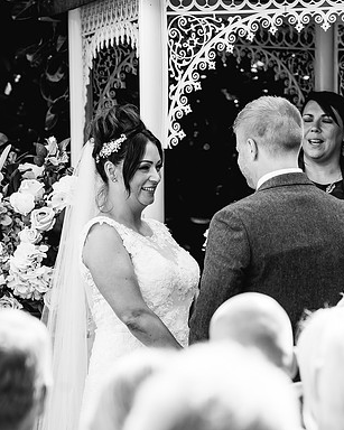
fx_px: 3450
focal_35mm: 271
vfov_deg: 7.1
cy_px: 214
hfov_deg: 5.7
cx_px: 279
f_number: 5.6
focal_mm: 180
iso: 400
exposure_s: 1/320
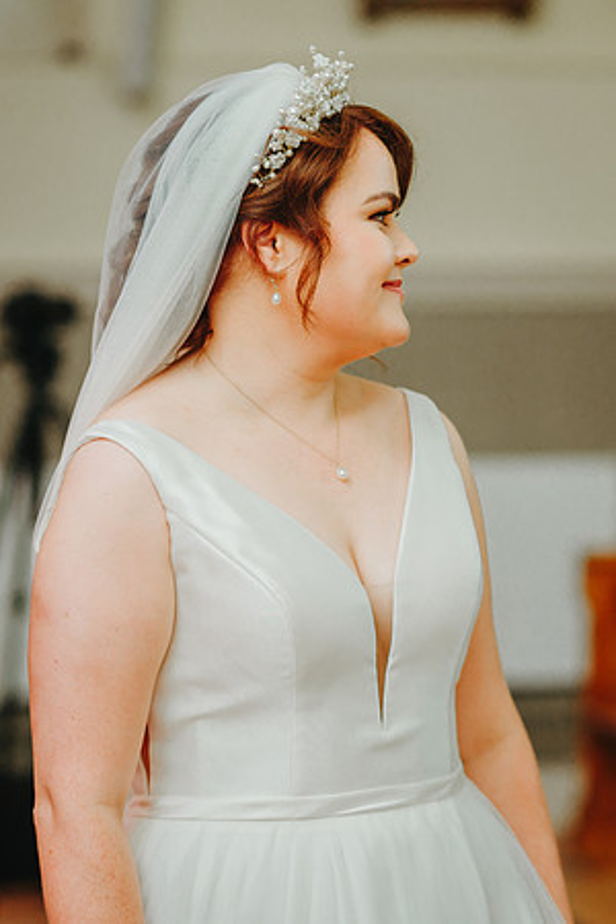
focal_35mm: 128
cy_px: 462
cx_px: 336
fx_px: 3272
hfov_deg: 10.8
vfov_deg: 16.1
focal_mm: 85
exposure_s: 1/200
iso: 1600
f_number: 2
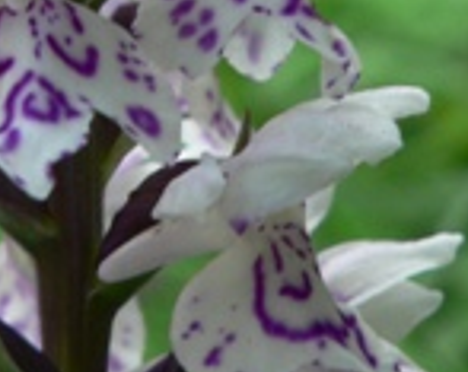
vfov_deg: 10.0
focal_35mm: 150
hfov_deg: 12.8
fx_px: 2074
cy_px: -183
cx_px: 51
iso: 100
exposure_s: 1/80
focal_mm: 6.6
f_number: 3.6
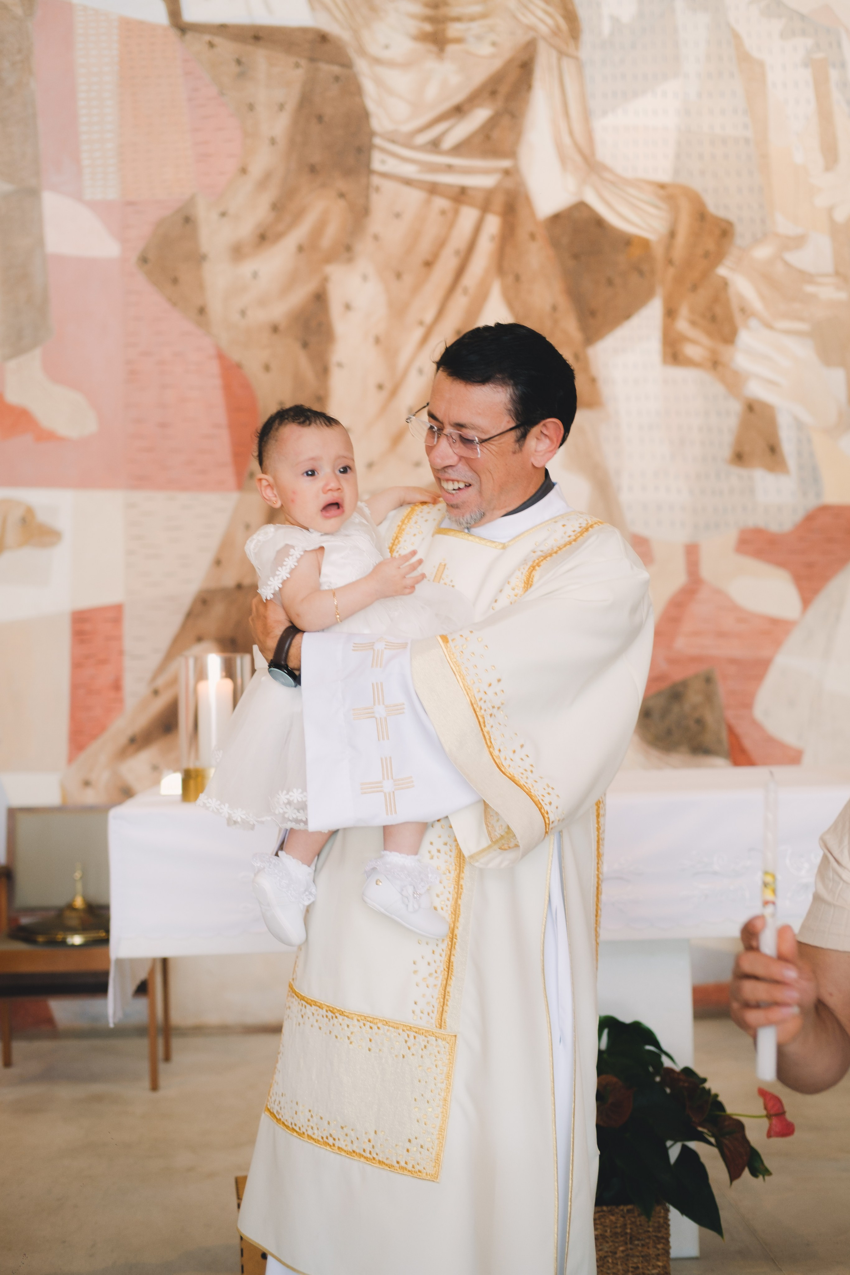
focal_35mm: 53
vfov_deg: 37.5
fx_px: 1877
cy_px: 638
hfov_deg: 25.5
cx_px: 425
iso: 640
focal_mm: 35
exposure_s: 1/125
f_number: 2.2
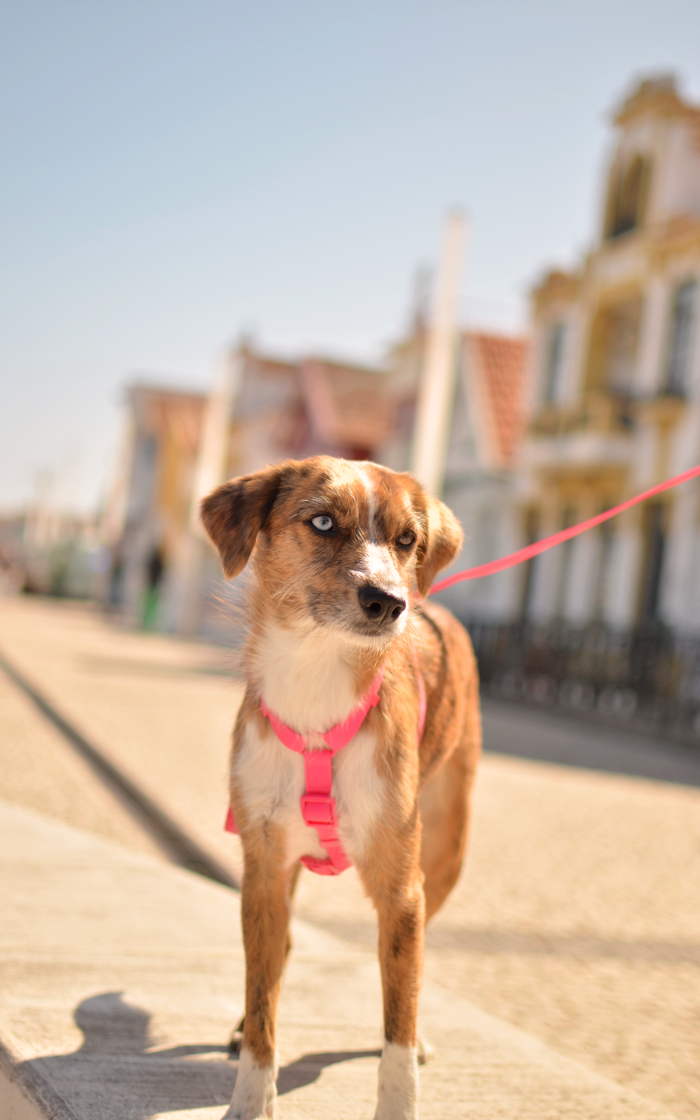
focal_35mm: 54
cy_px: 560
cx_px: 348
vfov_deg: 37.8
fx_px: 1633
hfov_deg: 24.2
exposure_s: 1/4000
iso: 100
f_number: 1.8
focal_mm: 35
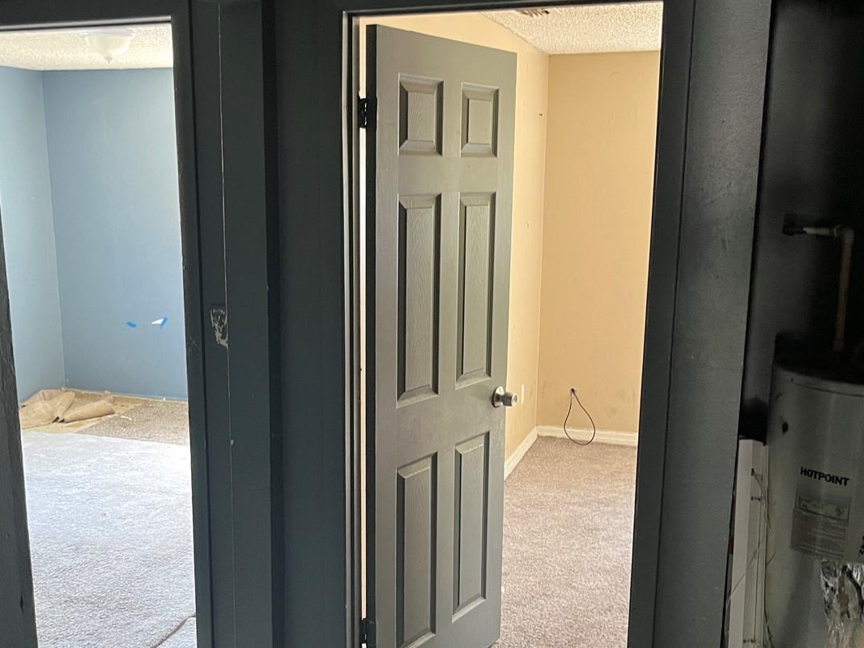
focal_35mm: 39
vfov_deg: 36.7
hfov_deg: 47.8
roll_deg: +0.6
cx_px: 387
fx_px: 973
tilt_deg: -15.4
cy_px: 372
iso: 320
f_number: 1.6
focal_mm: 5.1
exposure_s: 1/60
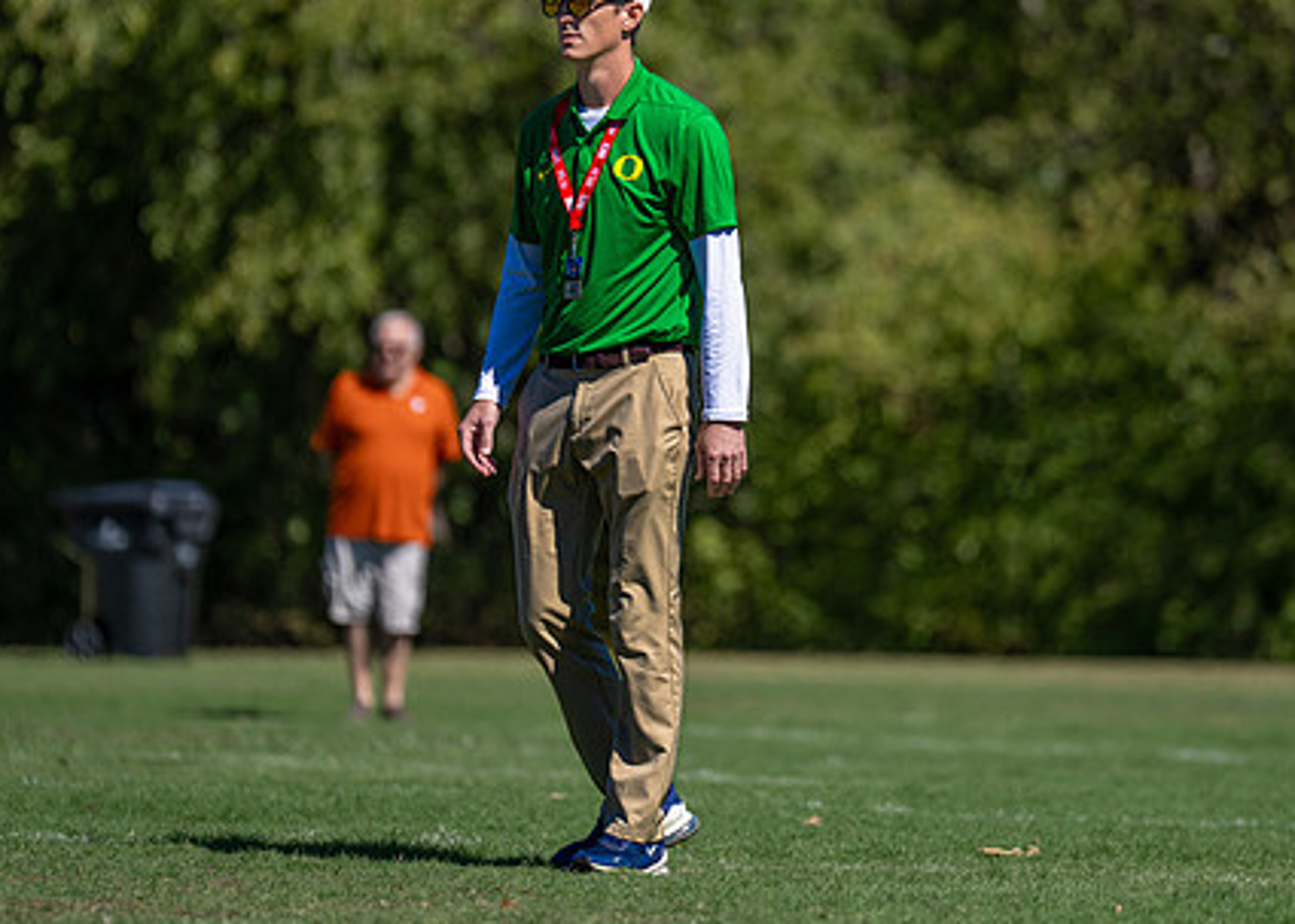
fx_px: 12754
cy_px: 258
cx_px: 706
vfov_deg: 4.1
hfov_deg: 5.8
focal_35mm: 347
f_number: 2.8
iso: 160
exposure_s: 1/4000
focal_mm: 200
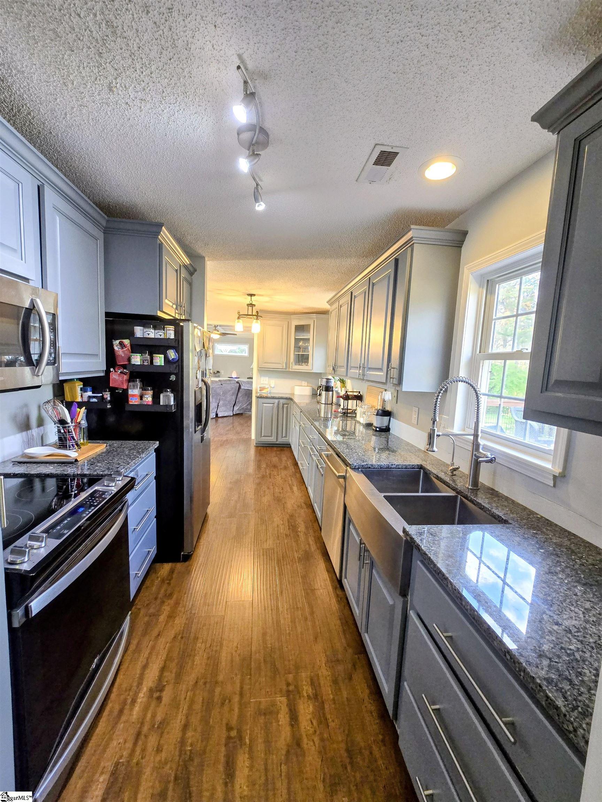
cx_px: 301
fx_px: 301
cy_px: 401
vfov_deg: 106.2
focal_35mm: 13
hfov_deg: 89.9
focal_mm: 2.2
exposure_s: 1/60
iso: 320
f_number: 2.2
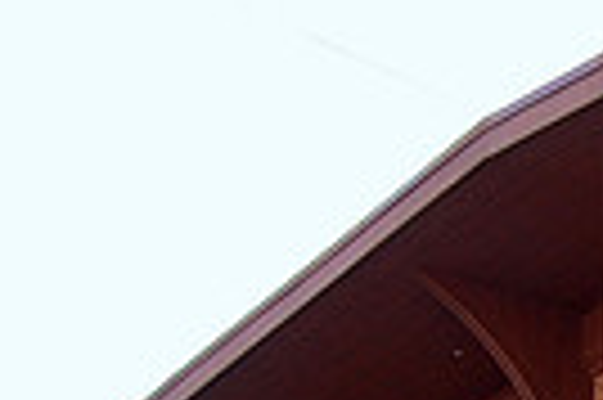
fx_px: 1957
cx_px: 1156
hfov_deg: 14.8
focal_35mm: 117
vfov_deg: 11.3
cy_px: 569
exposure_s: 1/160
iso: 200
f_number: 6.3
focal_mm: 18
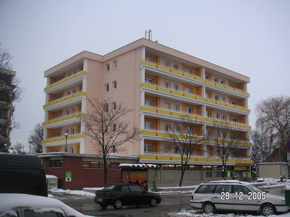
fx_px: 318
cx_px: 145
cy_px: 108
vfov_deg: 37.7
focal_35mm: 38
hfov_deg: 49.0
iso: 50
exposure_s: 1/180
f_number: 2.8
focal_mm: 6
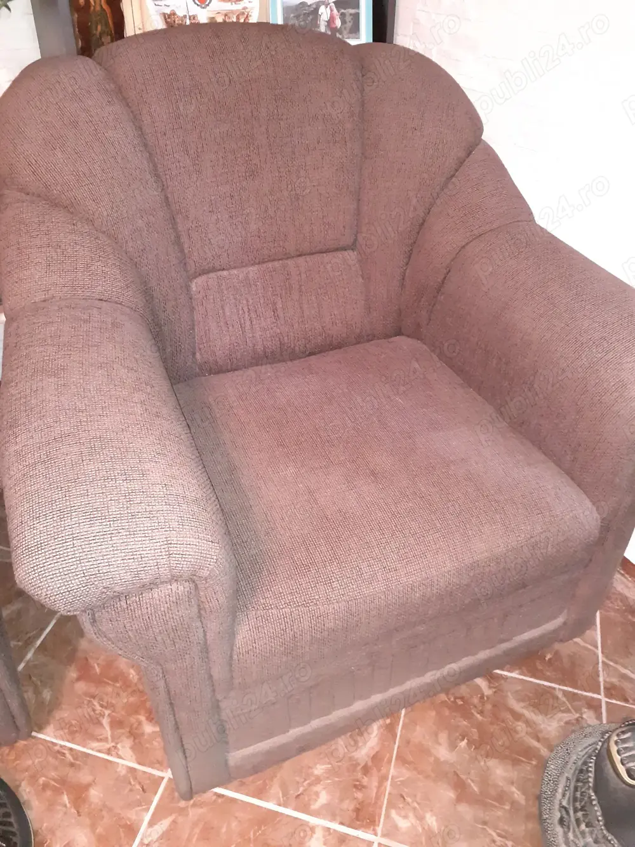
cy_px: 424
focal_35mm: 27
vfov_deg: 65.3
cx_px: 318
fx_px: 661
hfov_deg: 51.3
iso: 1000
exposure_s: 1/17
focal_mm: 3.6
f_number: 1.9
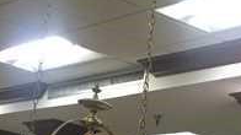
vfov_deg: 8.7
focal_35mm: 129
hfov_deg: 16.6
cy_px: 303
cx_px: 176
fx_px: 824
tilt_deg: -0.3
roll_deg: -7.8
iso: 50
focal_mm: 4.15
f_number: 2.2
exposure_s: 1/15
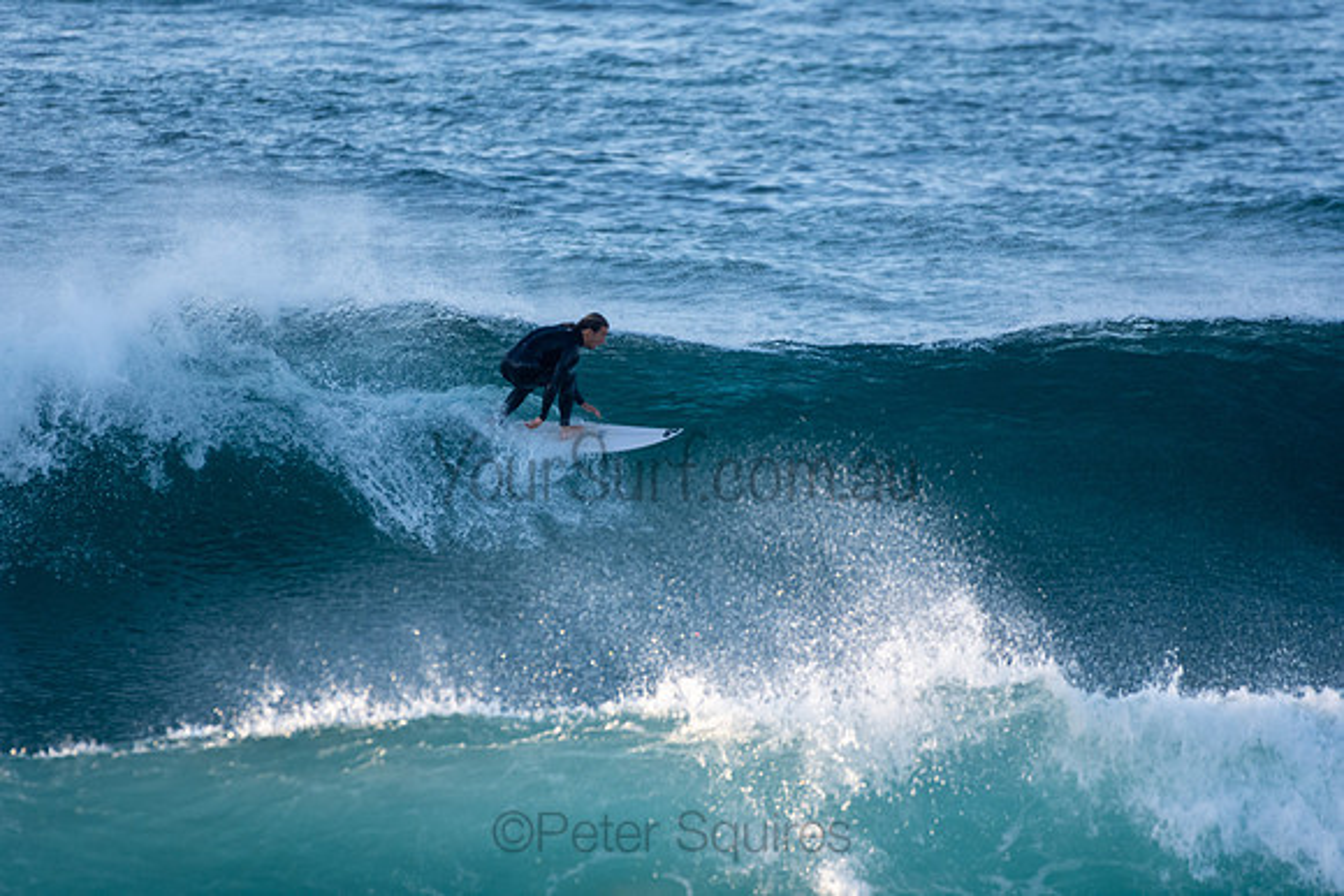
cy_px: 448
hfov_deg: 2.7
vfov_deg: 1.8
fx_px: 28005
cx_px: 672
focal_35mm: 750
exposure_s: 1/1250
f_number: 5.6
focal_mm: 500
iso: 1100
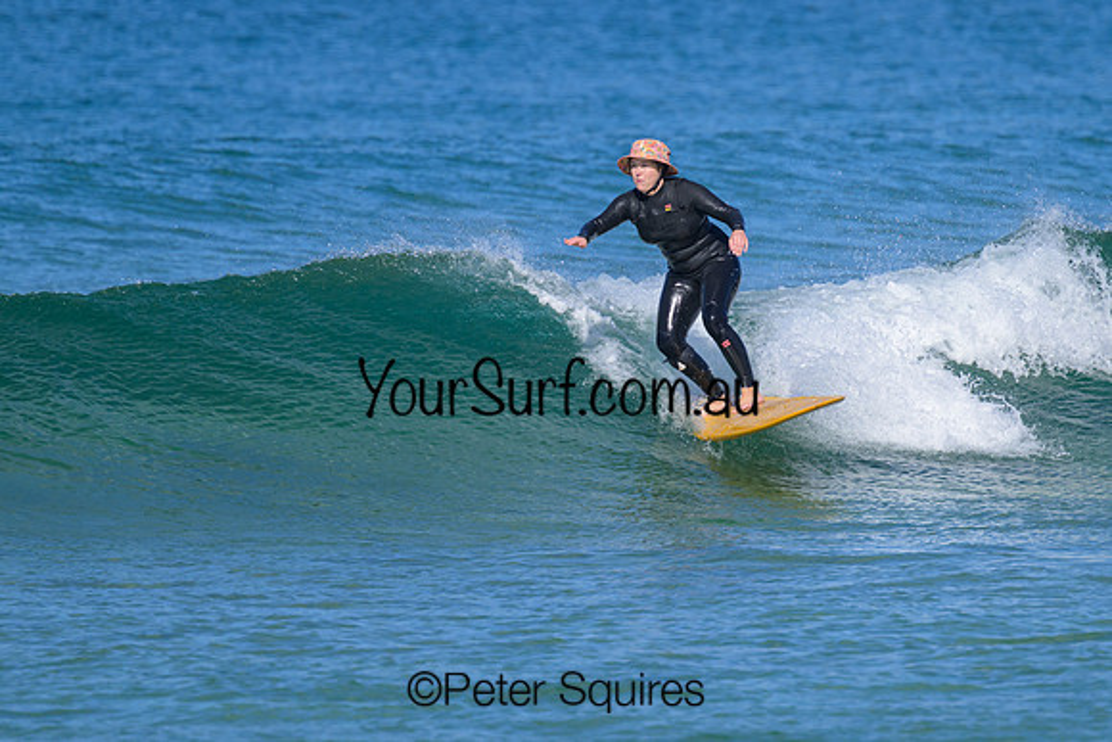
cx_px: 670
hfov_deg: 2.7
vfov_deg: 1.8
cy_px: 331
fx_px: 23757
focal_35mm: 769
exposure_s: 1/2000
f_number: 8
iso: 560
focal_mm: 560
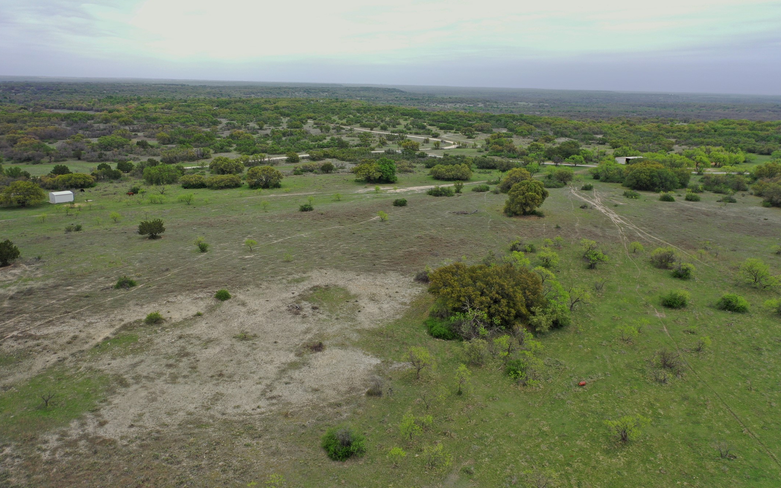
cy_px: 255
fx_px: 617
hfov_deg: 64.6
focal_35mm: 29
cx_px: 387
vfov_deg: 43.1
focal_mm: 10.26
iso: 100
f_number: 2.8
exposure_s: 1/15
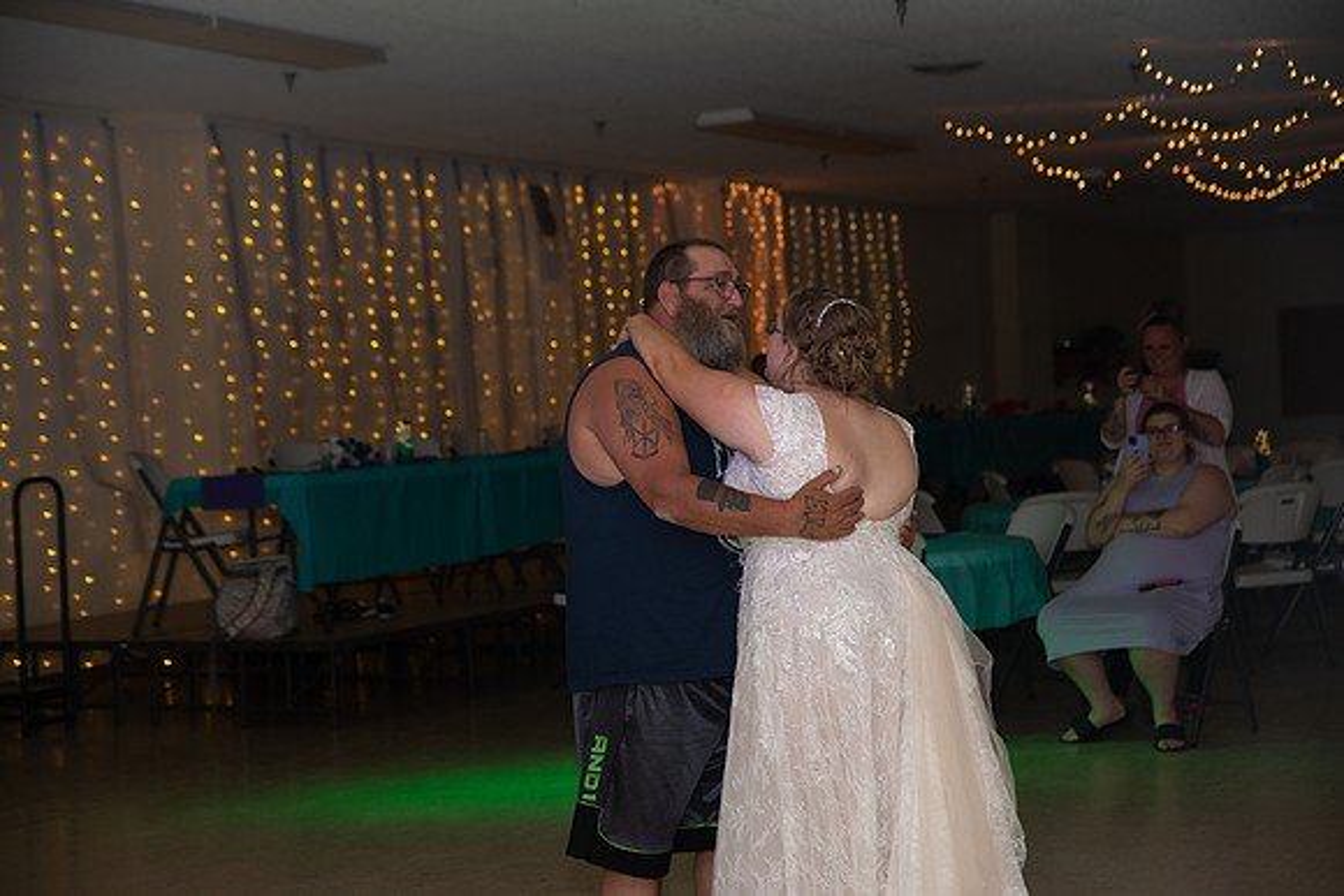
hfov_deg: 28.8
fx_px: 2614
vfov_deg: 19.5
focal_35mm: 70
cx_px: 672
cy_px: 448
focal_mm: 70
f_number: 3.5
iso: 800
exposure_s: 1/125
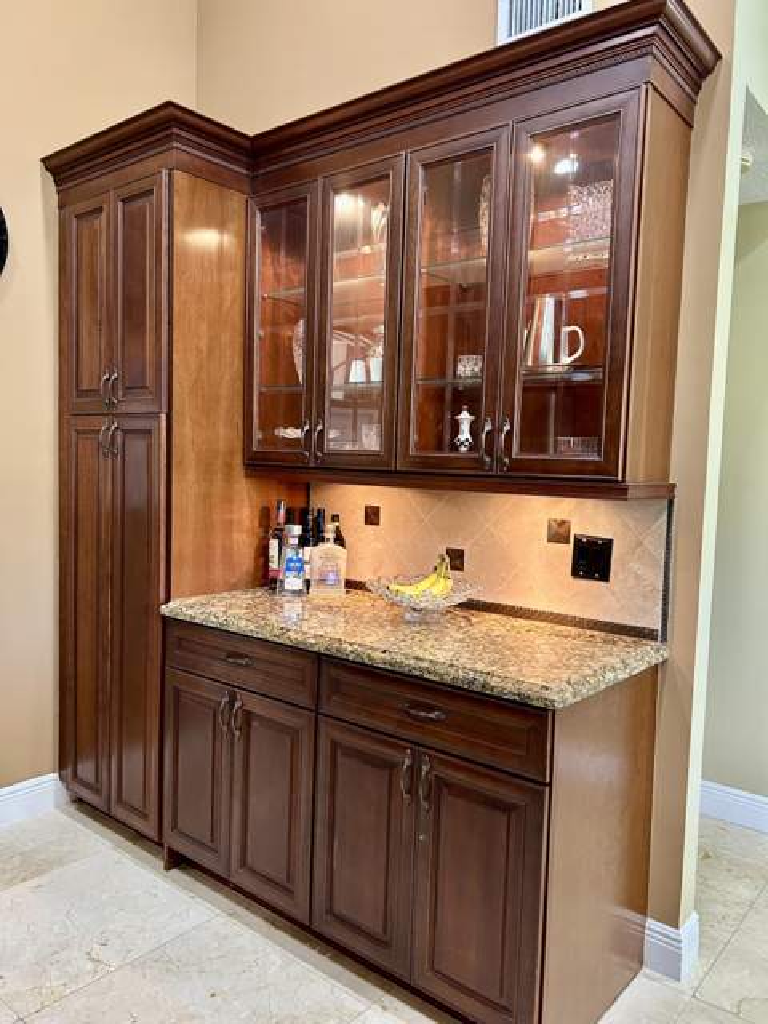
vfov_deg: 67.3
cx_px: 384
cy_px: 512
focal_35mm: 26
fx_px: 769
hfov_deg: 53.1
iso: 250
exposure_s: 1/60
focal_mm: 5.7
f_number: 1.5
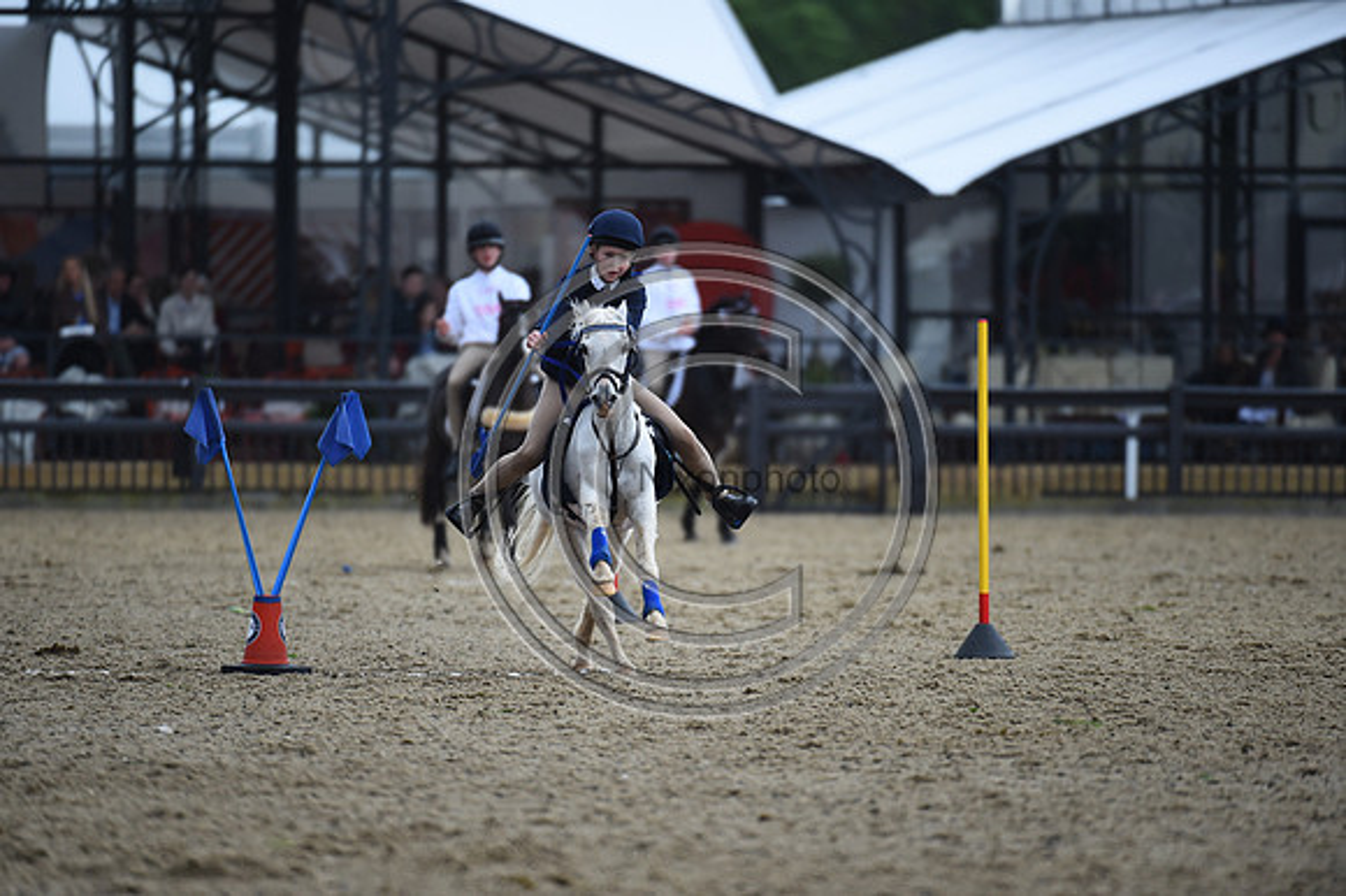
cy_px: 448
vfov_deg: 3.4
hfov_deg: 5.2
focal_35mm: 400
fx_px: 14946
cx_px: 673
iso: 1250
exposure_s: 1/1250
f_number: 4.5
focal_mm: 400
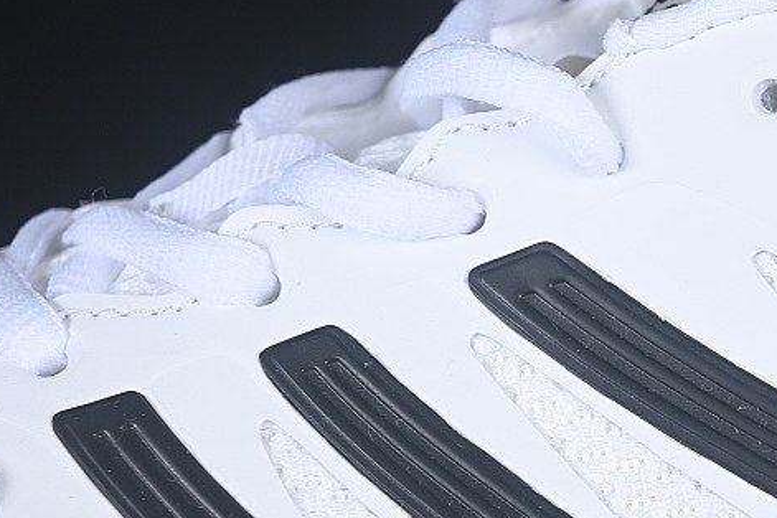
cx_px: 736
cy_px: 373
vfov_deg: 8.0
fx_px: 3712
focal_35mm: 172
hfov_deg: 11.8
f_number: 7.1
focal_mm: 50
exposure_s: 1/80
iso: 160
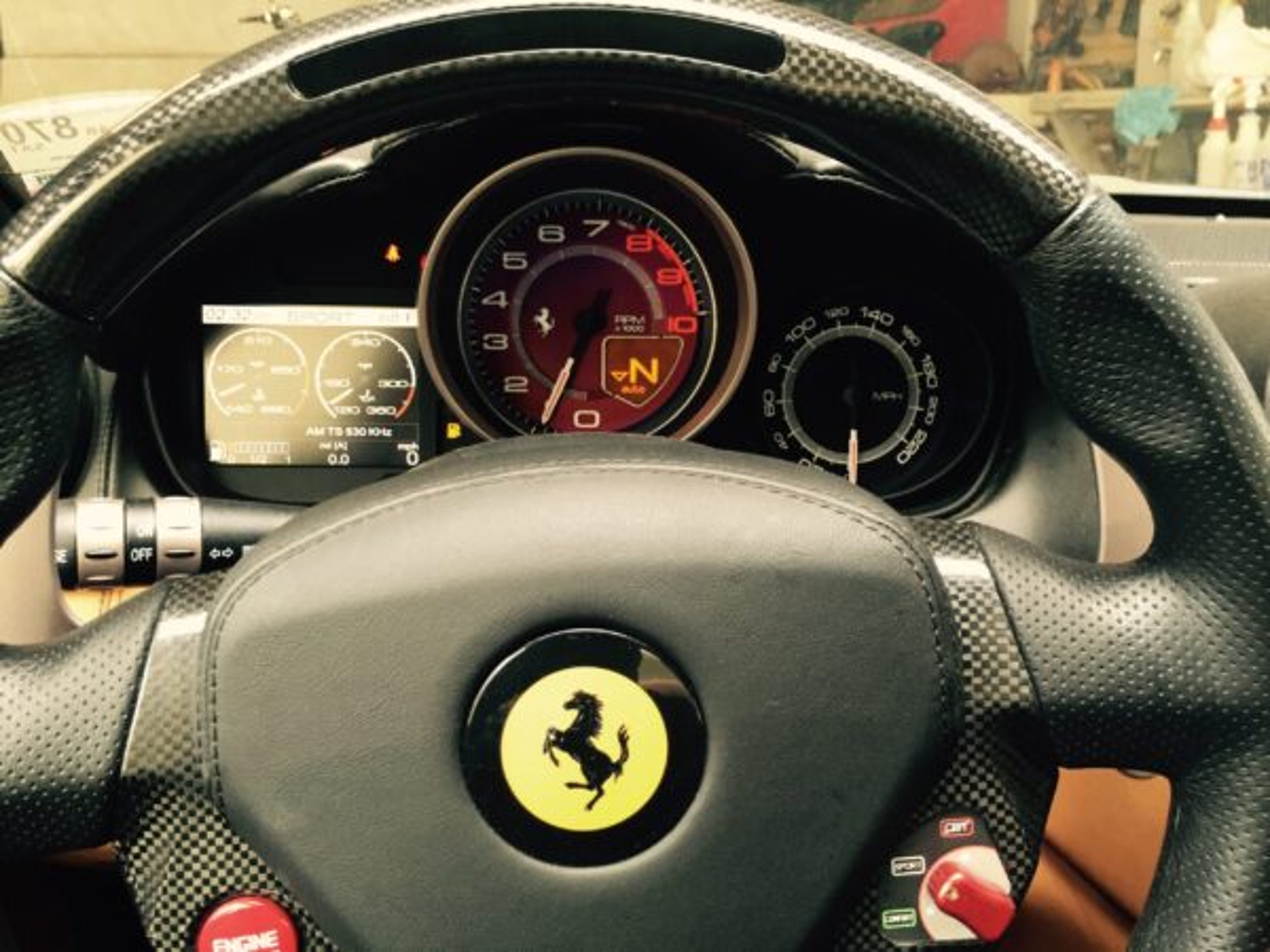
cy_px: 476
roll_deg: +0.5
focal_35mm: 29
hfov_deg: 61.7
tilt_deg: -17.4
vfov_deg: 48.2
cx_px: 635
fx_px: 1064
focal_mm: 4.15
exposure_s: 1/30
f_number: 2.2
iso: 50
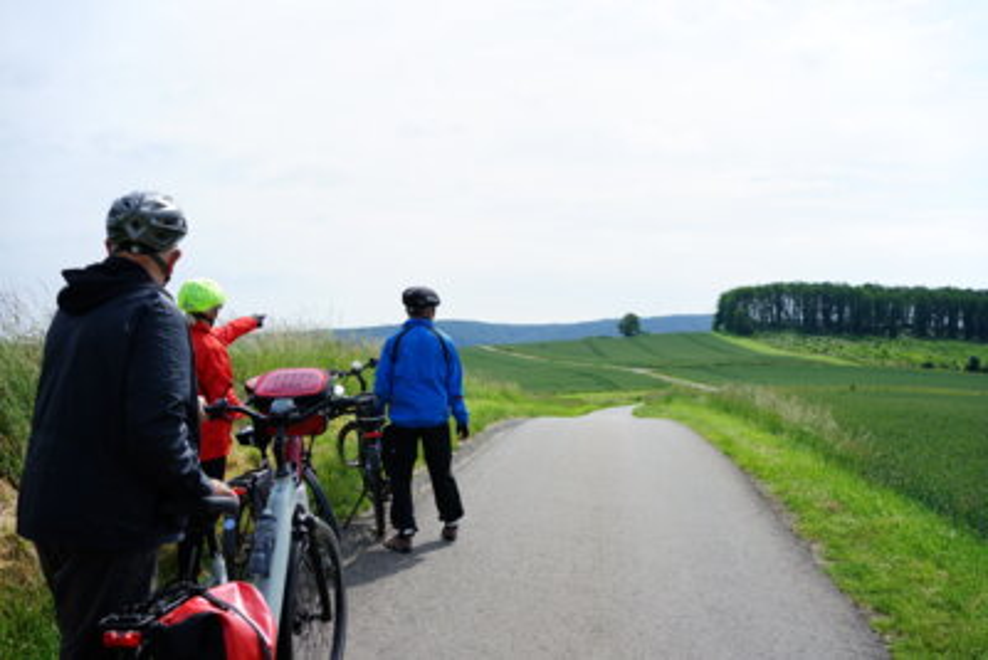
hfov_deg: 54.4
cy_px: 330
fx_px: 961
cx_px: 494
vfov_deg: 37.9
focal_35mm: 35
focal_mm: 35
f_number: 6.3
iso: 100
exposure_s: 1/400
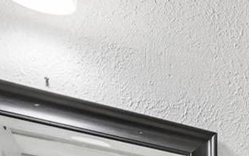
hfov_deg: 22.0
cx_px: 383
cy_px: 372
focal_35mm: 76
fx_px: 516
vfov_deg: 13.1
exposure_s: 1/15
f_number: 9
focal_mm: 14
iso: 320
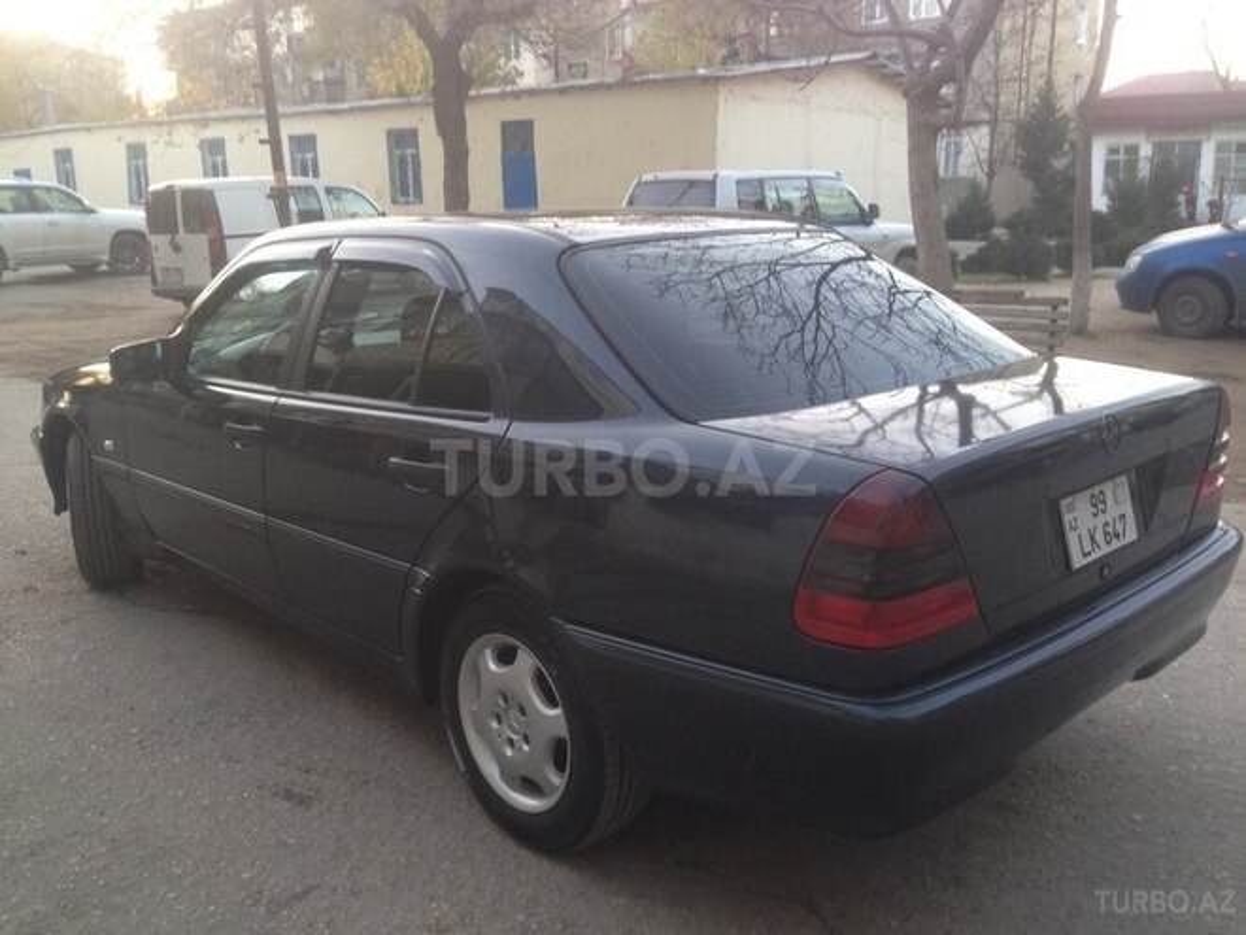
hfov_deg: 55.4
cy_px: 468
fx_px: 1188
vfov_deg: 42.9
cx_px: 623
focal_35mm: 33
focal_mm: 4.12
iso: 50
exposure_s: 1/30
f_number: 2.4
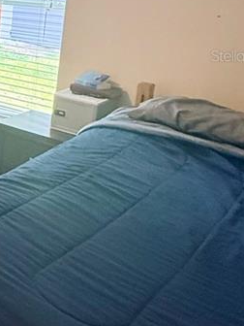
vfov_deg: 36.6
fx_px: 470
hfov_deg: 22.0
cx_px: -156
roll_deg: -2.1
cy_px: 55
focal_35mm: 50
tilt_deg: -9.6
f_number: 2.2
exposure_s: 1/120
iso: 500
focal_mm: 2.22
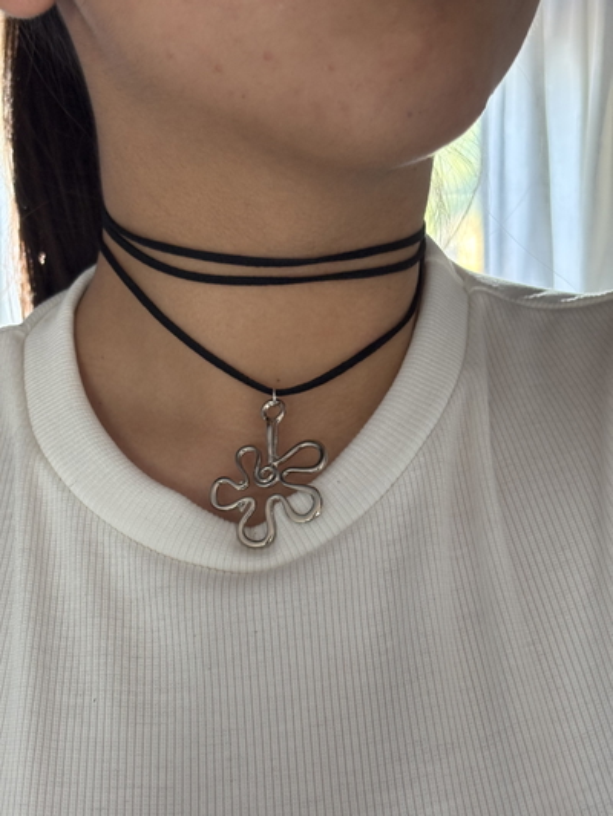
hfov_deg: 28.0
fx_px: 1227
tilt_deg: -8.0
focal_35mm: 52
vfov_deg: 36.8
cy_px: 408
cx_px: 306
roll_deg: +1.8
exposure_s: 1/40
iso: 250
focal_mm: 5.96
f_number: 1.6
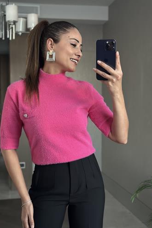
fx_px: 323
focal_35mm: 51
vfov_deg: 38.9
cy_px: 115
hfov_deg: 26.4
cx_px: 69
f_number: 1.78
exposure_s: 1/40
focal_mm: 6.86
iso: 500
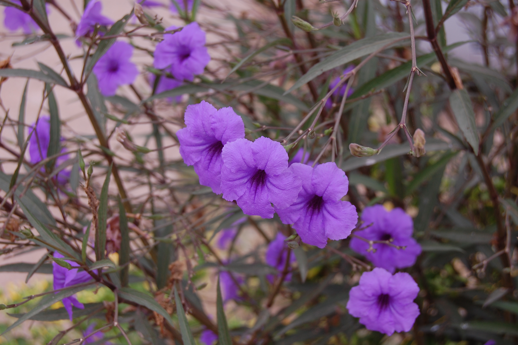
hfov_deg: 27.0
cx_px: 259
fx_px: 1078
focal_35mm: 75
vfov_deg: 18.1
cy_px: 172
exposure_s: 1/200
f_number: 7.1
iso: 200
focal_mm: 50
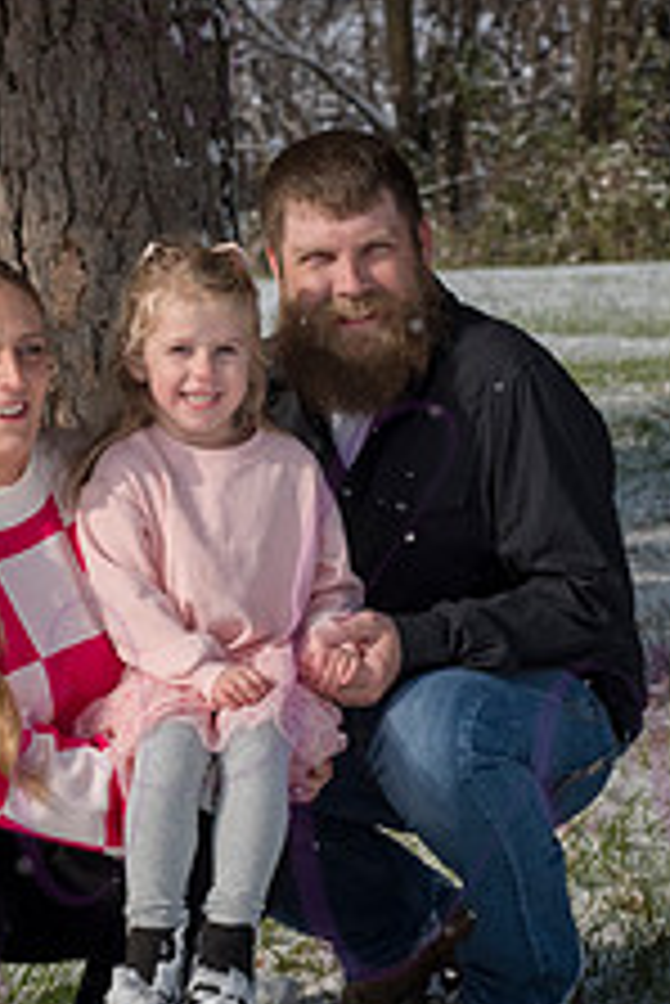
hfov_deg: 6.8
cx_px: 193
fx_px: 5630
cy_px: 468
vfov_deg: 10.2
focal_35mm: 202
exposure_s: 1/1250
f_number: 11
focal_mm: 100
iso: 640
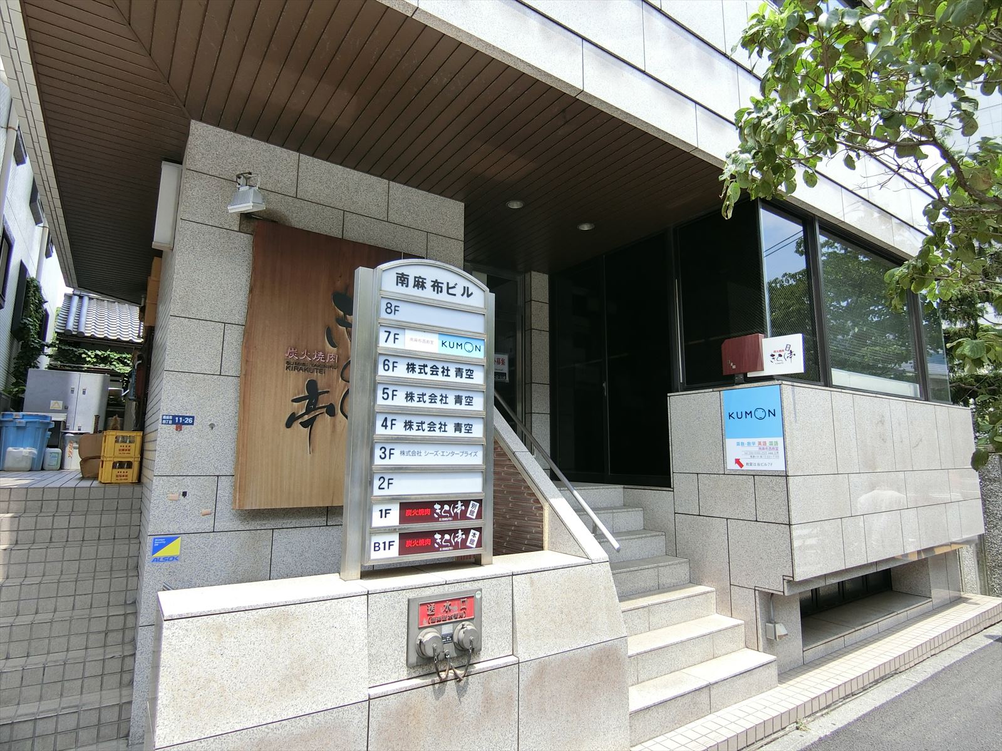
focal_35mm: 19
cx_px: 501
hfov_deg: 84.7
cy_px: 376
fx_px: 550
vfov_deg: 68.7
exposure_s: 1/500
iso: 80
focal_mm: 4.06
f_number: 2.7
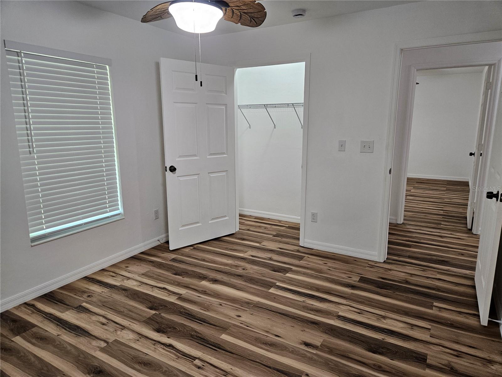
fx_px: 334
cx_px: 251
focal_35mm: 23
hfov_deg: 73.9
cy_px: 188
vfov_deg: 58.9
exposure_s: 1/120
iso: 250
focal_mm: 5.4
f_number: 1.8
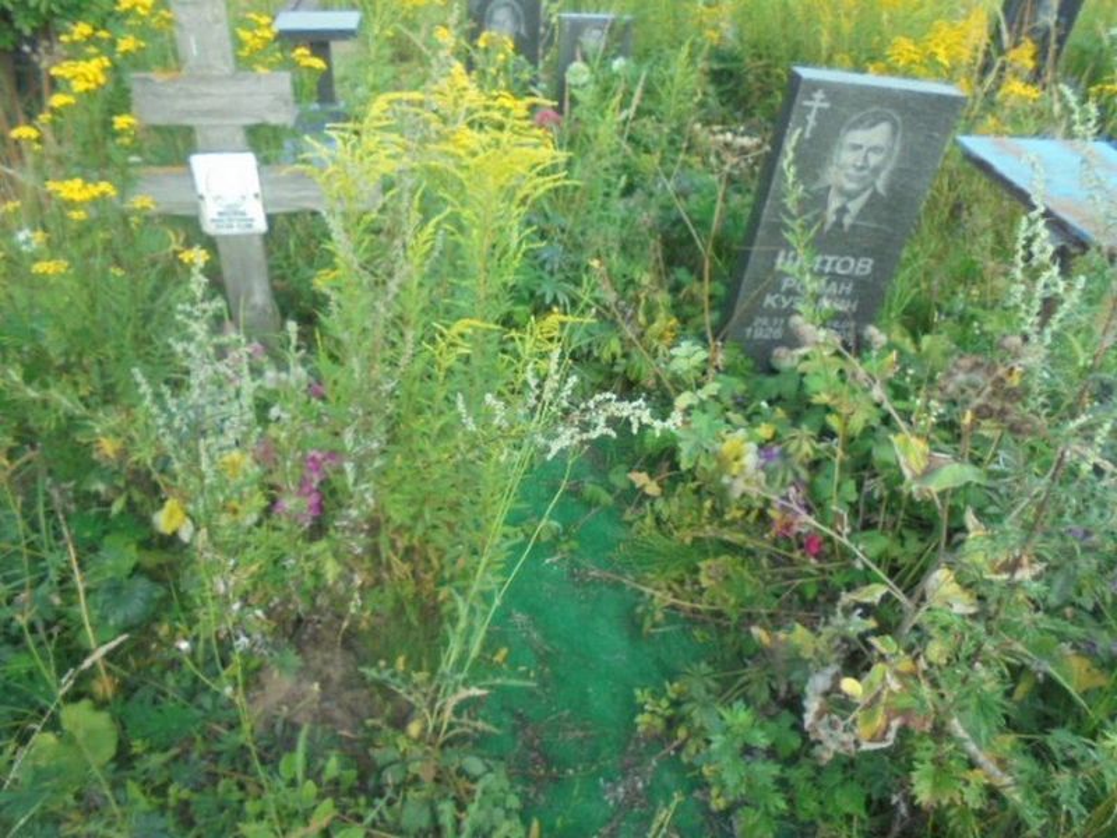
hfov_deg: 67.3
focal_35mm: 26
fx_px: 839
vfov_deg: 53.1
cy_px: 419
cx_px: 558
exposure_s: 1/250
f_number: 3.5
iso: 250
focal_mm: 4.6
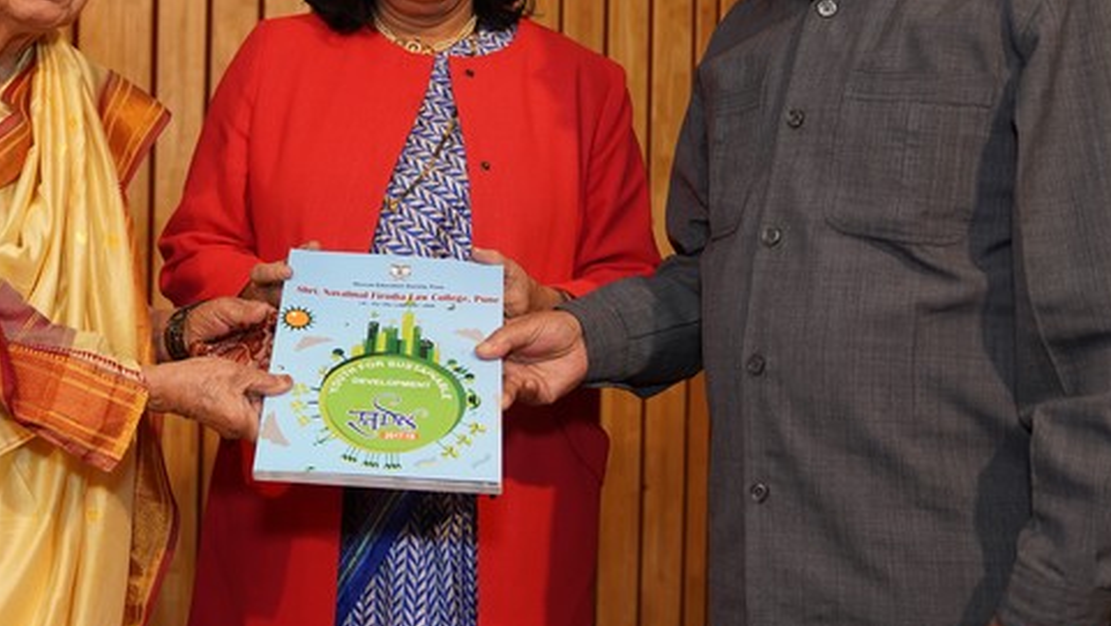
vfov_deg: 22.2
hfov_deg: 38.2
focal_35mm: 54
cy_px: 204
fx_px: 1591
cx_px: 402
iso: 640
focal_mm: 31
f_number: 3.5
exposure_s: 1/125
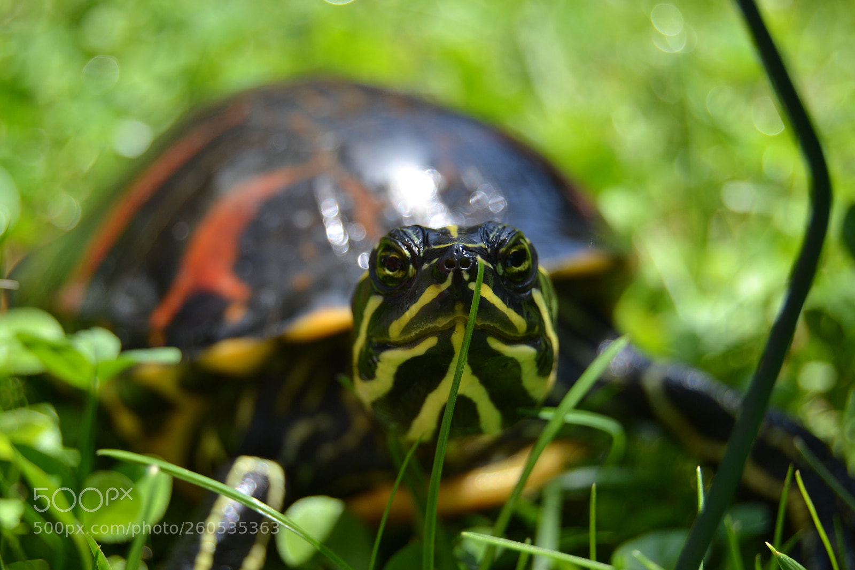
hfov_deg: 24.6
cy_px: 285
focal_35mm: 82
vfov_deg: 16.5
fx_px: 1959
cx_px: 428
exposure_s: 1/125
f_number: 5.6
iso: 100
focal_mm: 55
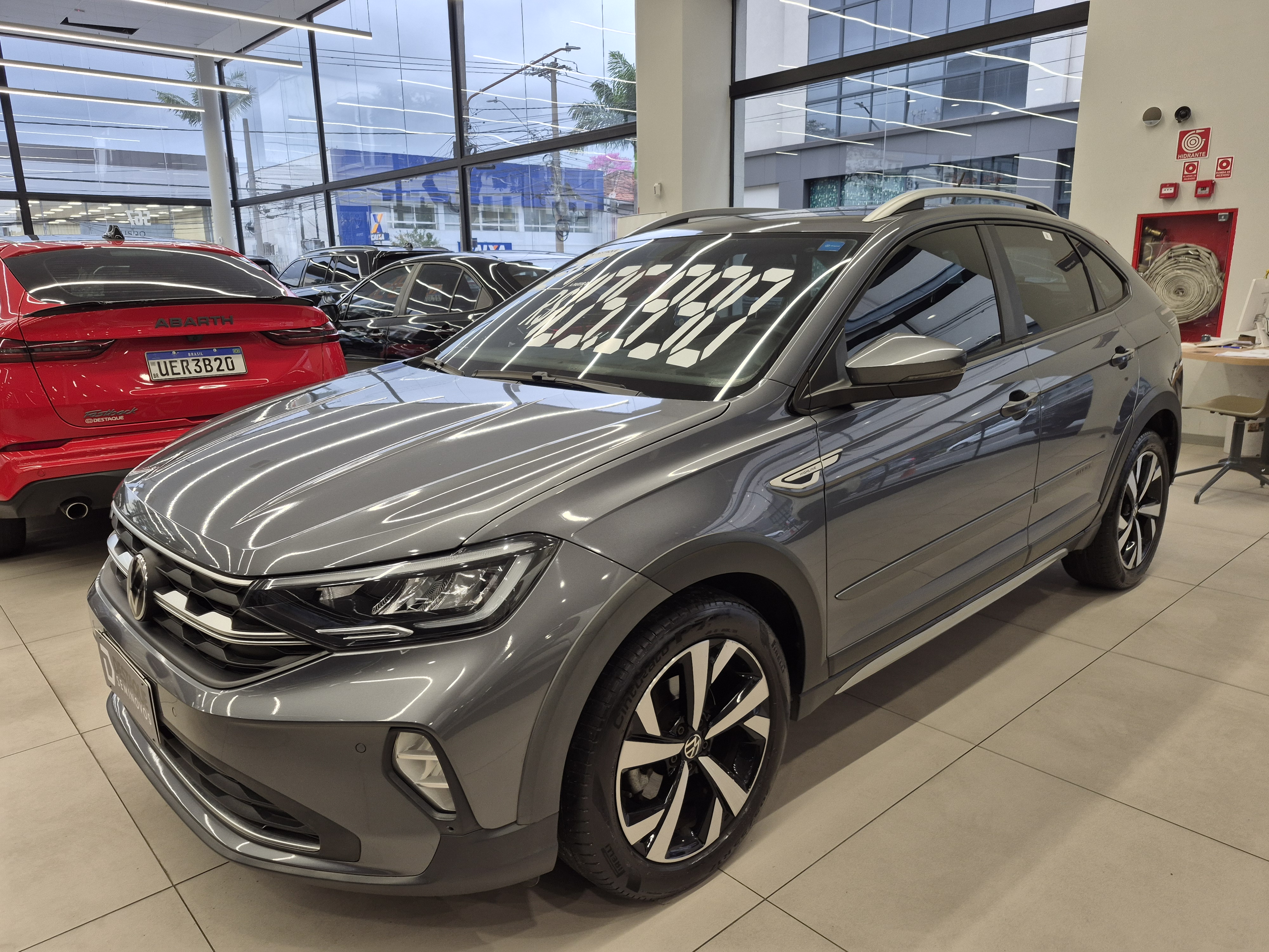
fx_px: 843
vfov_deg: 58.9
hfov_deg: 73.9
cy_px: 476
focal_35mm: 23
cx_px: 634
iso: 64
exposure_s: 1/120
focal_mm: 5.4
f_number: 1.8
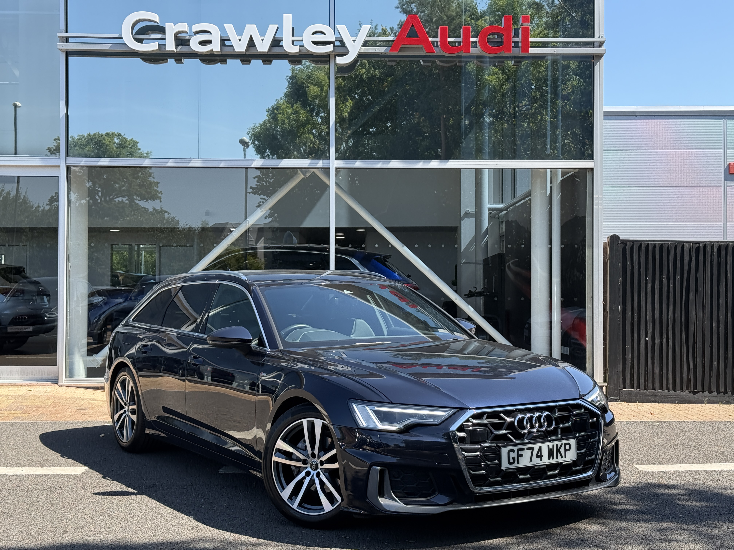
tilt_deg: +1.4
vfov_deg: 30.3
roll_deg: -0.6
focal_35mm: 48
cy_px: 275
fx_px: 1018
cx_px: 367
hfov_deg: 39.7
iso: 80
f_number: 1.78
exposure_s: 1/1678
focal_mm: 6.76
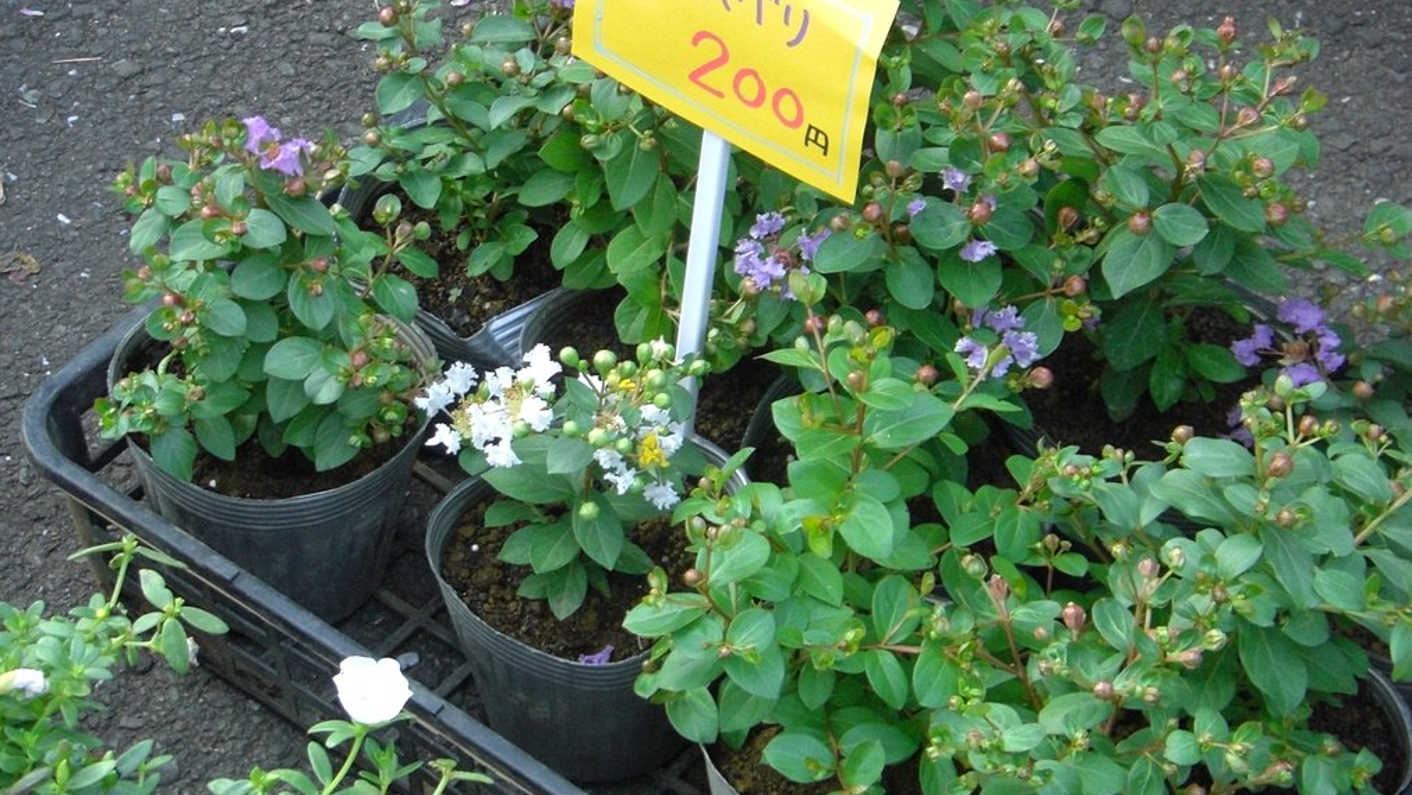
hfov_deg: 21.8
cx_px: 701
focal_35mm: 98
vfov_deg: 12.4
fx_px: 3669
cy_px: 310
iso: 200
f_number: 4.1
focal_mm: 14.7
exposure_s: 1/80
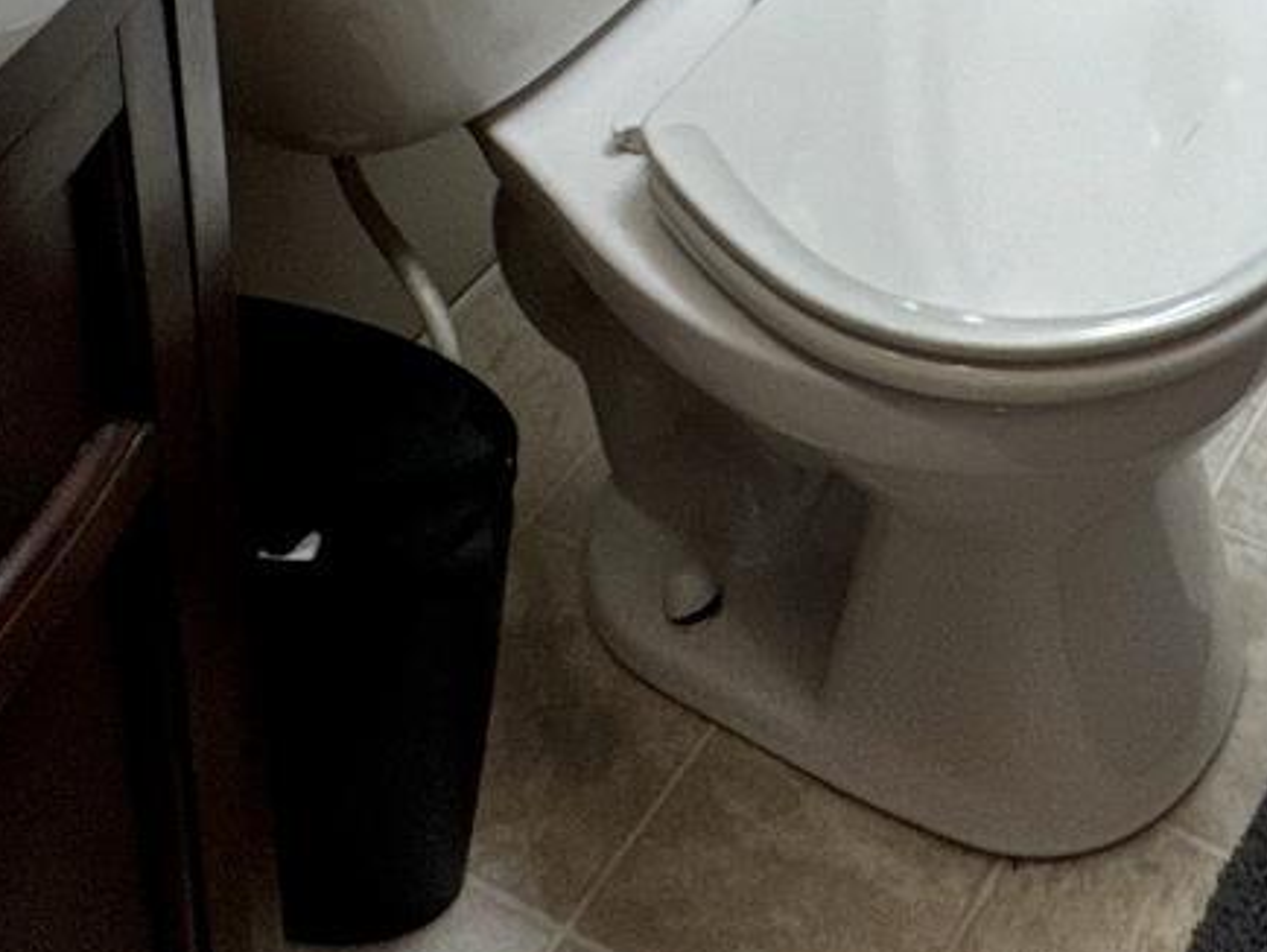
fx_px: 2417
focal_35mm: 66
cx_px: 1337
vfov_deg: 15.8
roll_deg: -0.9
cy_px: -1107
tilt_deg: -11.2
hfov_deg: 27.3
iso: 100
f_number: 2.2
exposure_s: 1/120
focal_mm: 2.22
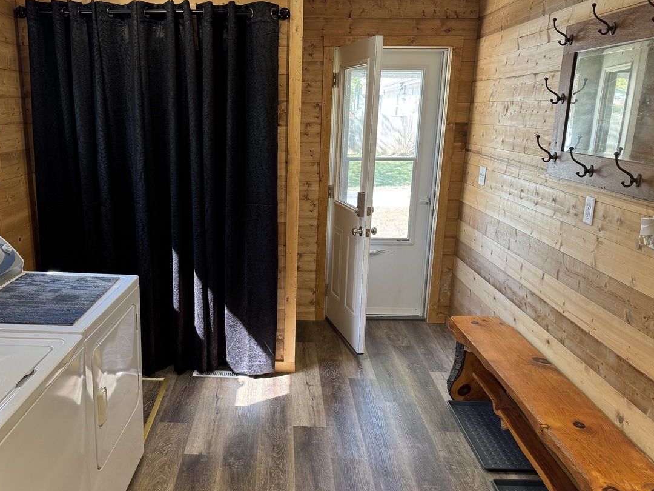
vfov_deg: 44.0
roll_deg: -0.2
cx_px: 266
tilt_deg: -17.0
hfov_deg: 56.4
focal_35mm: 32
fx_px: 605
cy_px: 286
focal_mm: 6.76
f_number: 1.78
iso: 160
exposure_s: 1/120
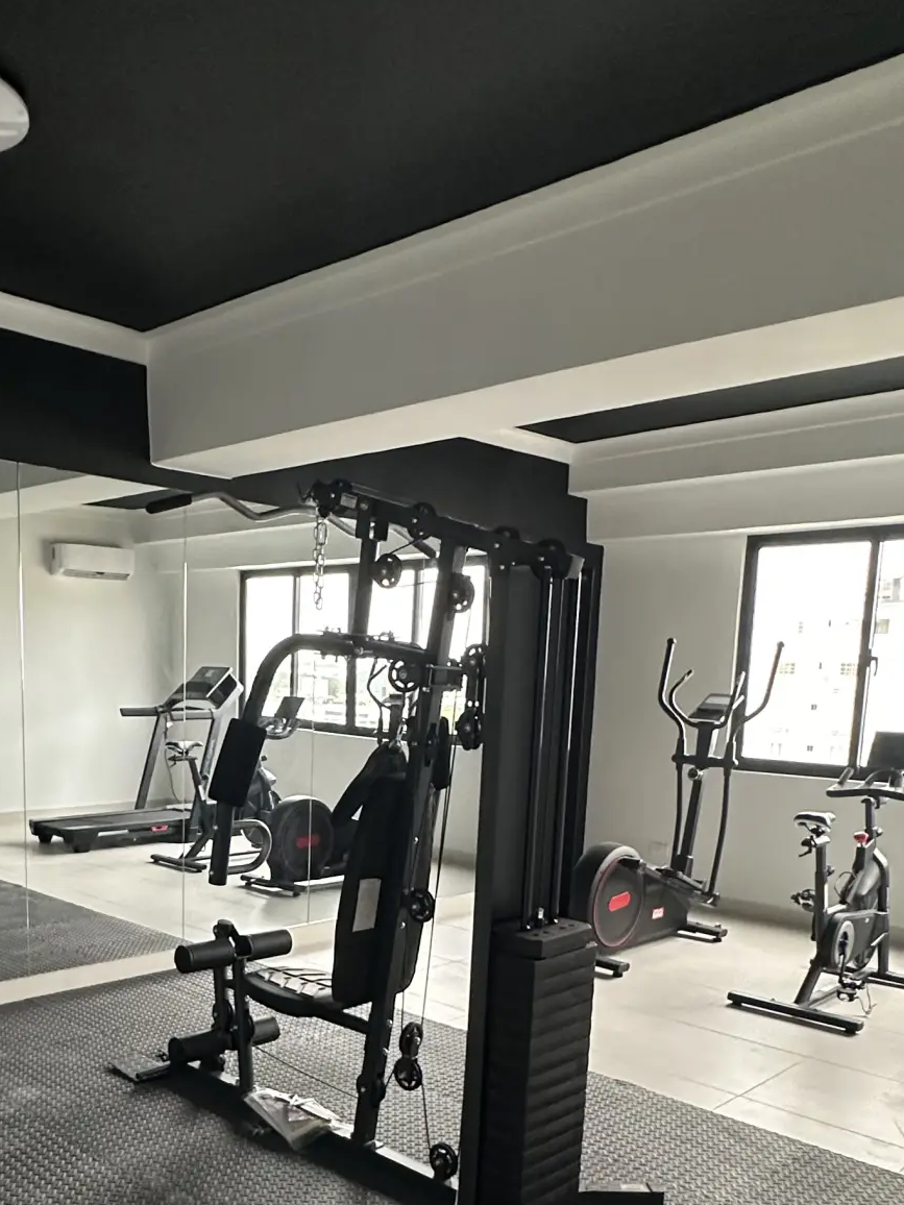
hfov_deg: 45.0
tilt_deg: -9.5
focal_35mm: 31
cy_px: 858
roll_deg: -2.5
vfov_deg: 56.3
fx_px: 1079
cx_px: 336
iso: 320
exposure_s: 1/60
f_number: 2.2
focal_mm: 2.22
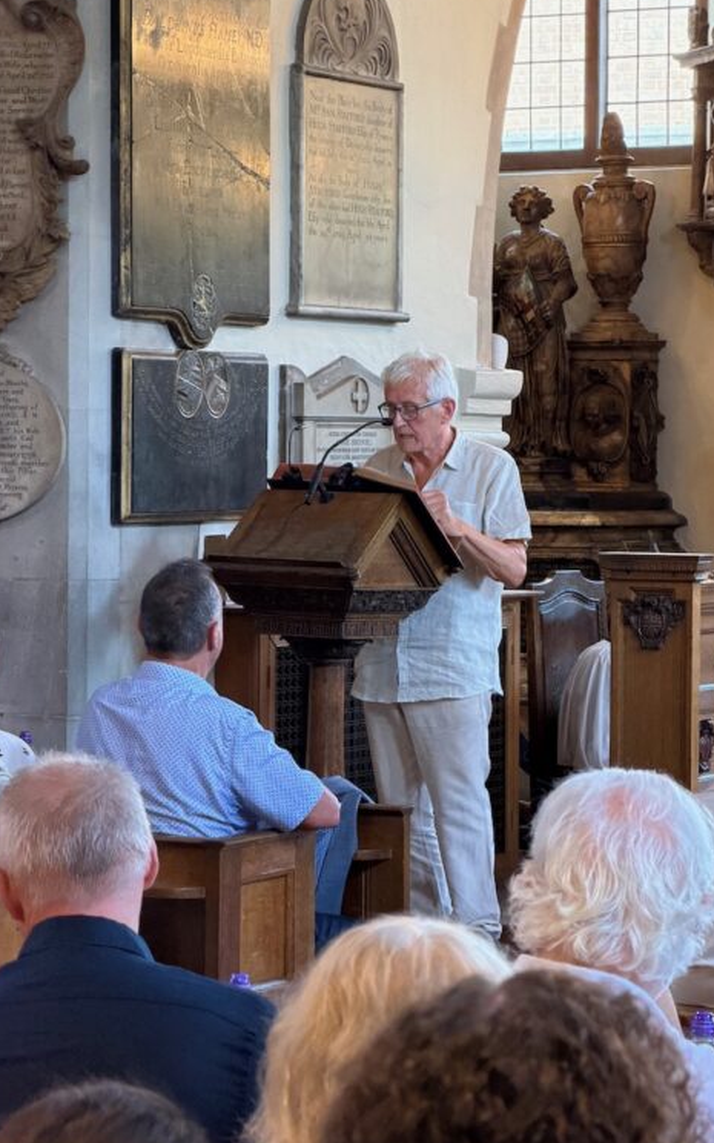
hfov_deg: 11.5
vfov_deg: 18.3
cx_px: 421
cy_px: 591
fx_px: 3549
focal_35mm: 114
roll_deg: -0.7
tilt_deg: -2.7
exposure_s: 1/50
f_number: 2.8
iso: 640
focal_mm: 16.89
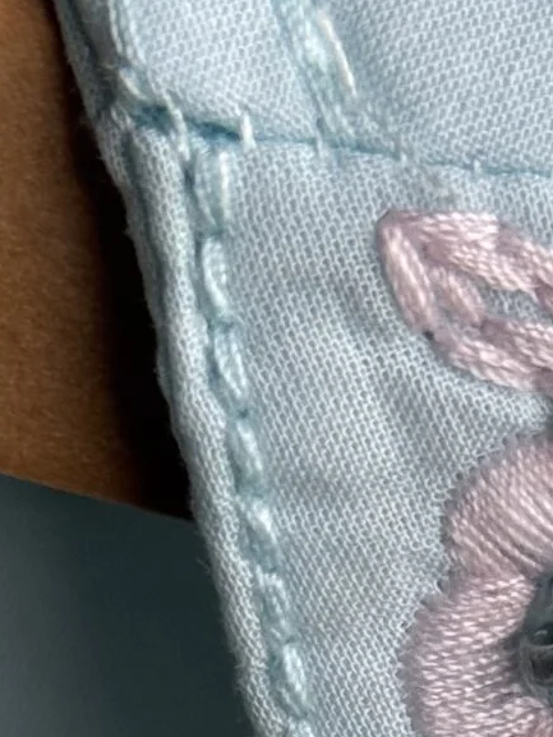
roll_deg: +17.5
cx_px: 591
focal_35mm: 213
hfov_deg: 6.9
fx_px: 4535
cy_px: 1256
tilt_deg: -32.9
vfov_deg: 9.0
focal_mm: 6.76
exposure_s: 1/463
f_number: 1.78
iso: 64
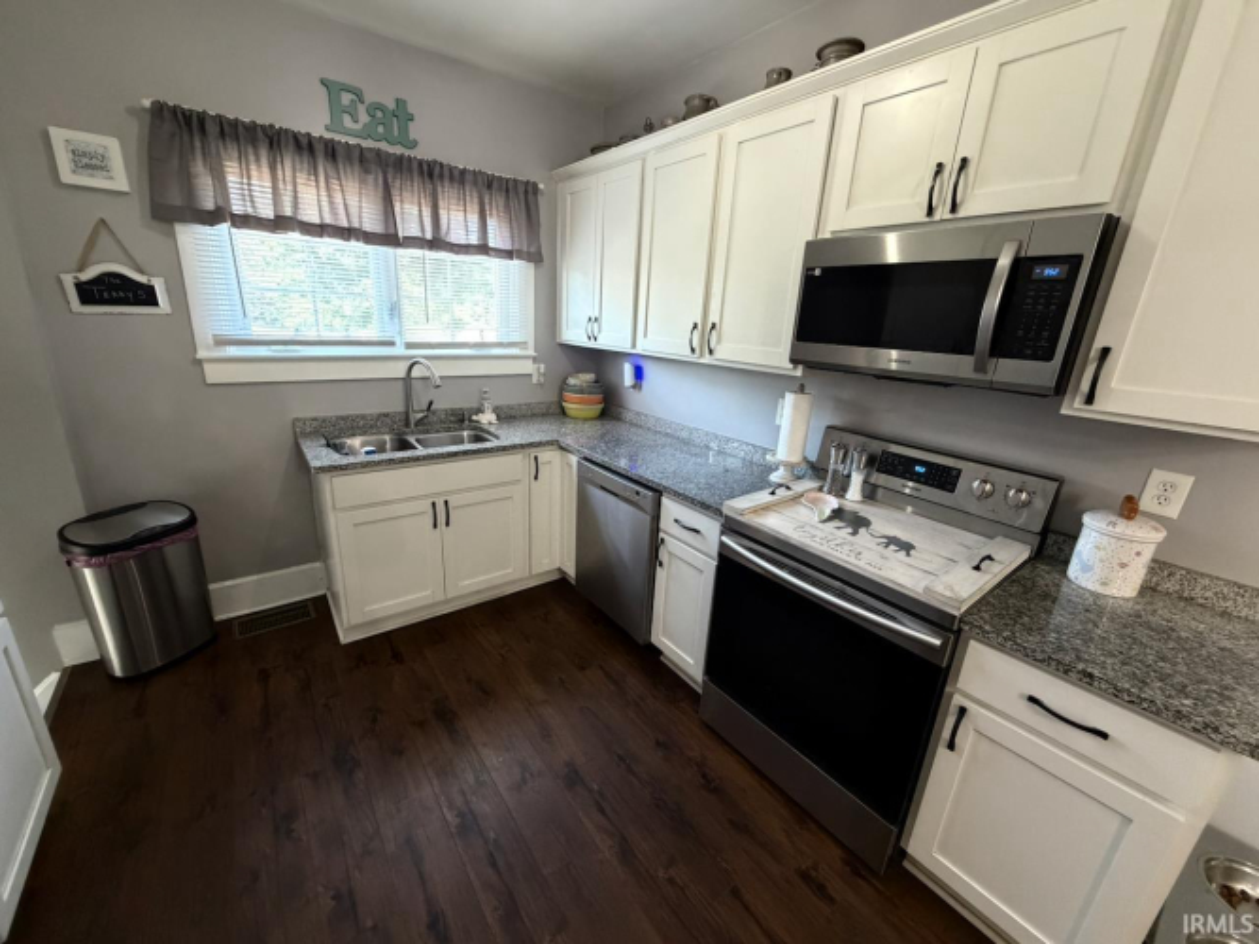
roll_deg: -2.7
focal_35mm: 14
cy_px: 472
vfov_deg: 85.7
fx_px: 509
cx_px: 630
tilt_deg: -16.1
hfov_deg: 102.1
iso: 640
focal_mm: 2.22
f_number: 2.2
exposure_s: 1/60
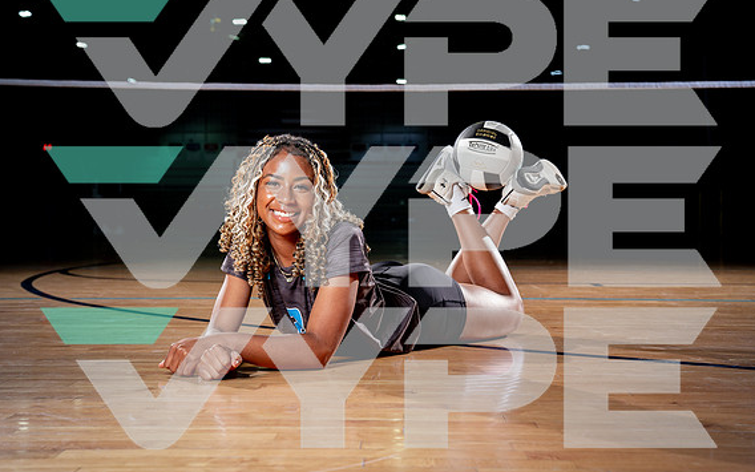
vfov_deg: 24.0
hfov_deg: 37.5
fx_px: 1111
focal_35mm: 54
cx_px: 383
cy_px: 217
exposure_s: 1/250
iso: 250
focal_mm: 51
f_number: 5.6
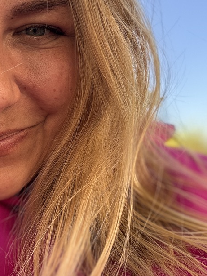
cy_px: 159
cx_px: 64
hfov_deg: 28.9
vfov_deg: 38.1
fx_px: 398
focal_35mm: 50
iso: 40
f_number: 1.9
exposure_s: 1/131
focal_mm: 2.69
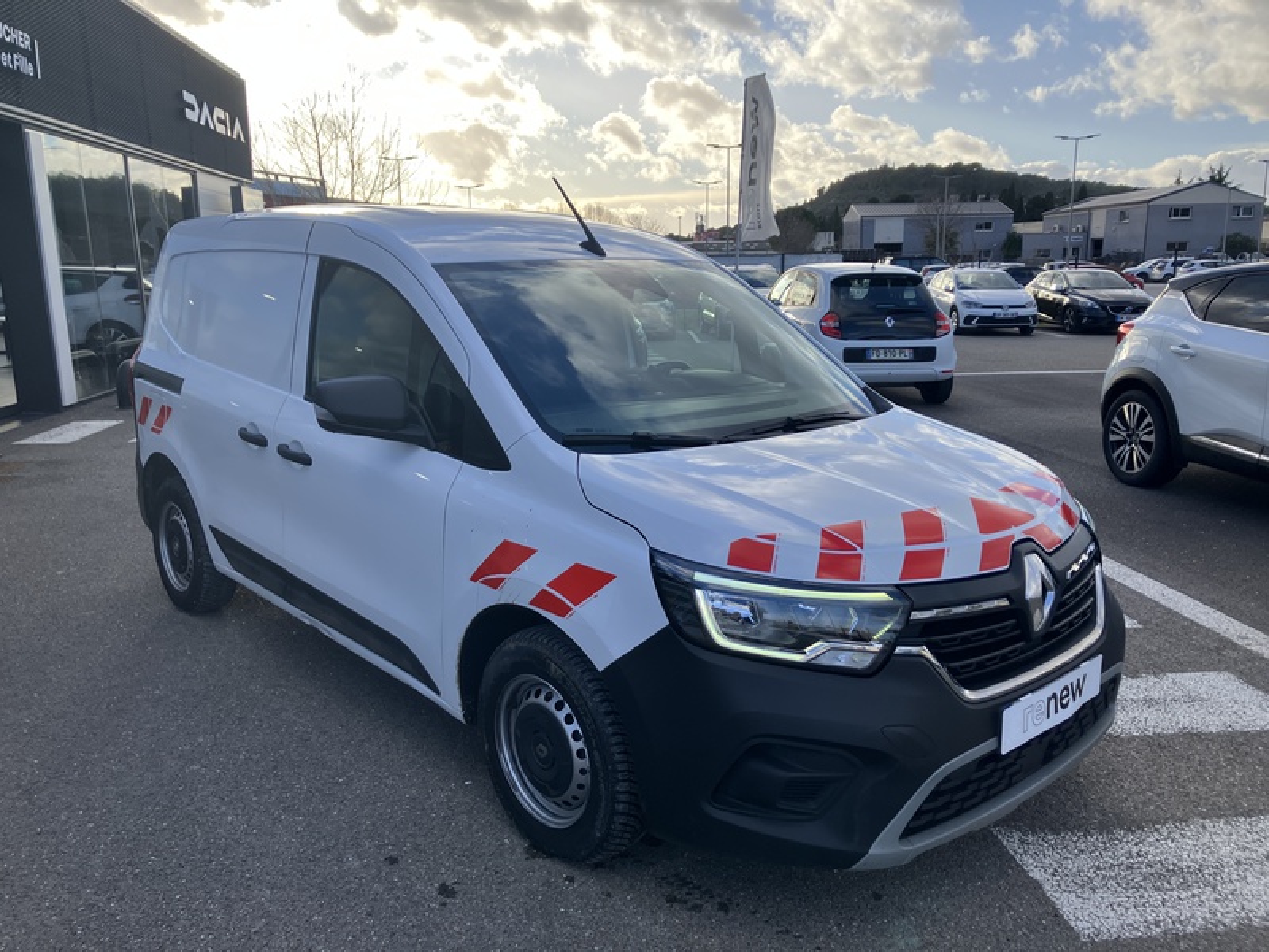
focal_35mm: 28
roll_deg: +2.3
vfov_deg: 49.7
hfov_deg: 63.4
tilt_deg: -11.4
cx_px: 634
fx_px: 1026
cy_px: 476
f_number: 1.8
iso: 32
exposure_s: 1/771
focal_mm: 3.99
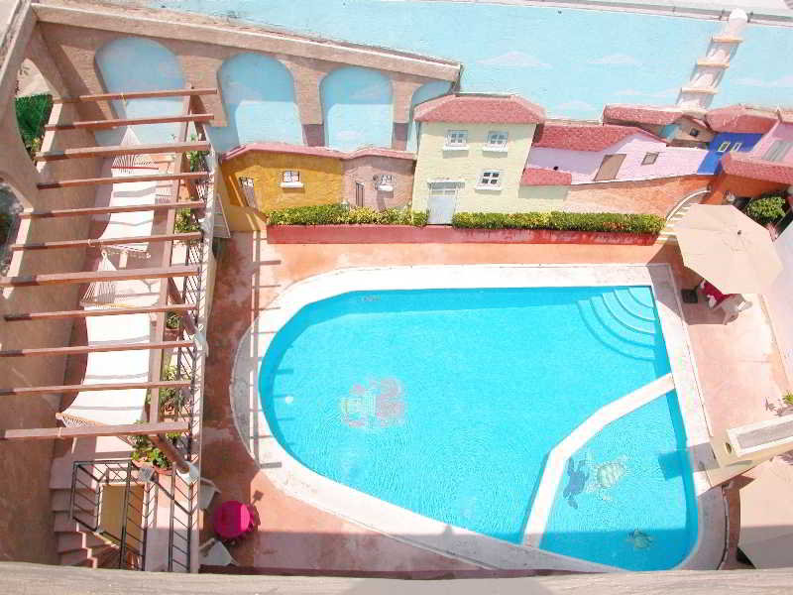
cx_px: 396
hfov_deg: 52.6
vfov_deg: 40.7
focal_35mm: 35
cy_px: 298
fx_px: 802
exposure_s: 1/2000
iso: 200
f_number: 5
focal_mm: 8.9
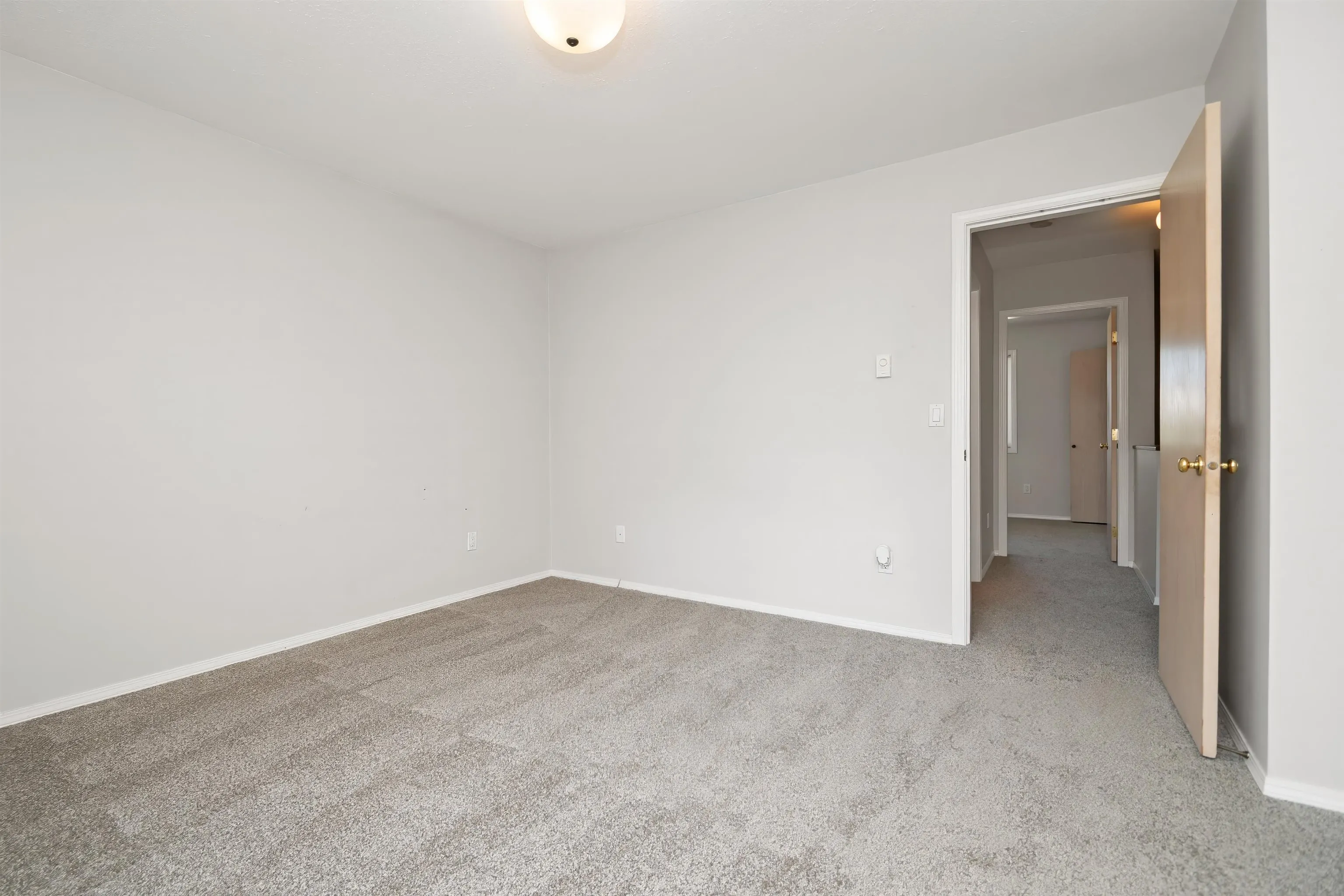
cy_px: 448
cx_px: 672
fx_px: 560
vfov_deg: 77.3
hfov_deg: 100.4
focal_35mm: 15
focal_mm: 10
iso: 320
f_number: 5.6
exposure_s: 1/160
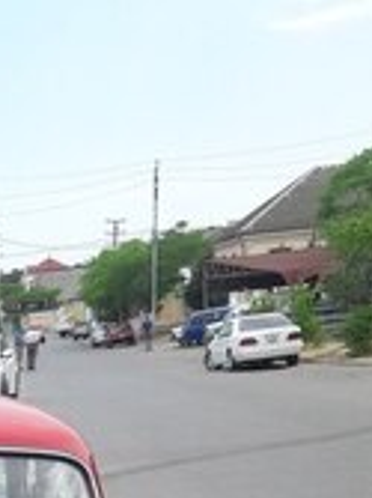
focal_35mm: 83
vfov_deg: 20.4
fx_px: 1191
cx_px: -149
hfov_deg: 16.5
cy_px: 737
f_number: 1.9
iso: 40
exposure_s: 1/707
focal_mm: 3.7
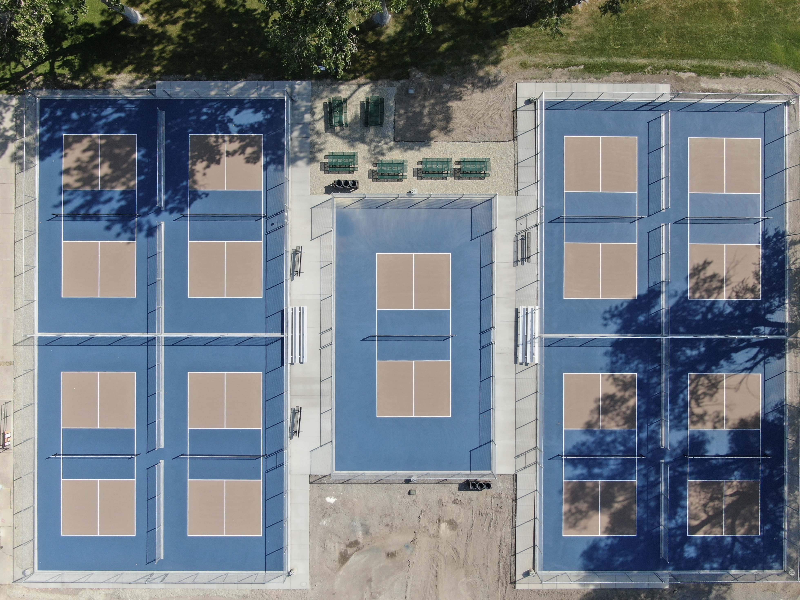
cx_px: 400
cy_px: 300
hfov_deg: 67.3
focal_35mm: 26
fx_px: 601
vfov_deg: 53.1
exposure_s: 1/800
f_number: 2.9
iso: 100
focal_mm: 4.68
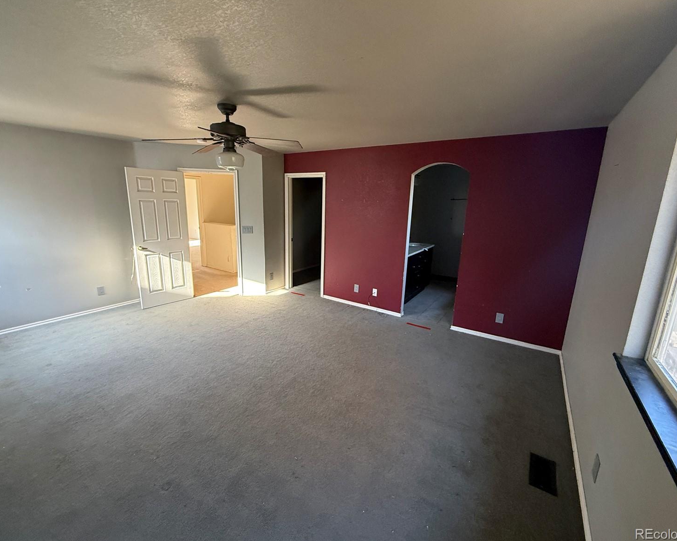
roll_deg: -1.8
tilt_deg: -12.4
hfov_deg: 96.8
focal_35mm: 15
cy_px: 265
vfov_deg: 84.0
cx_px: 339
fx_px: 301
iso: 320
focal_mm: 2.22
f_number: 2.2
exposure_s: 1/99
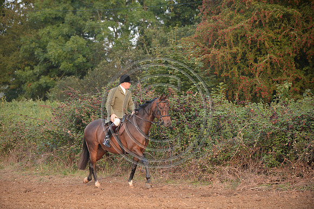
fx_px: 1090
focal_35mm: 125
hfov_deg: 16.4
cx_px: 157
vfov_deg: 11.0
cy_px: 104
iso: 2500
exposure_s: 1/500
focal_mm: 125
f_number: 2.8
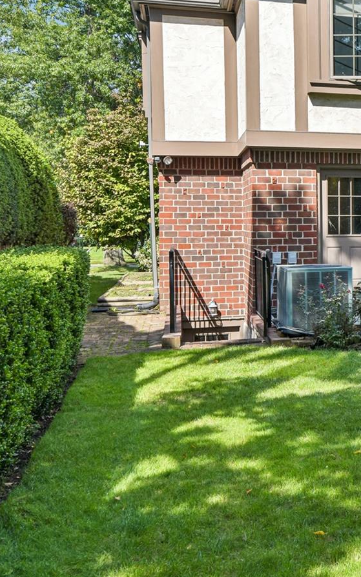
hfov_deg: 20.3
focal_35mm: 56
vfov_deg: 36.1
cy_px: 228
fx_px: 881
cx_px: 521
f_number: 9
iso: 125
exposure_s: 1/200
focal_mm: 24
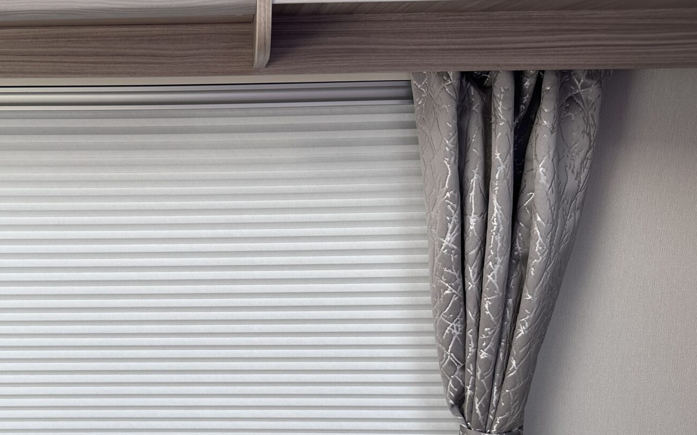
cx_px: 193
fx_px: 760
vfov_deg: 31.4
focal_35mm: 40
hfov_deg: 47.8
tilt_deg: -13.0
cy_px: 327
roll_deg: +1.0
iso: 64
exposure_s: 1/188
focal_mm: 6.86
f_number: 1.78
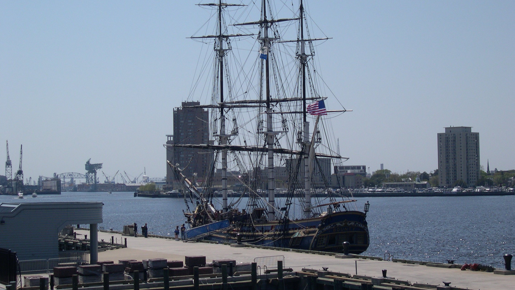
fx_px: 1079
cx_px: 258
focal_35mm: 79
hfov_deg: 26.8
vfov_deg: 15.3
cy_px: 104
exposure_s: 1/253
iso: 100
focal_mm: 15.3
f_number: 10.4
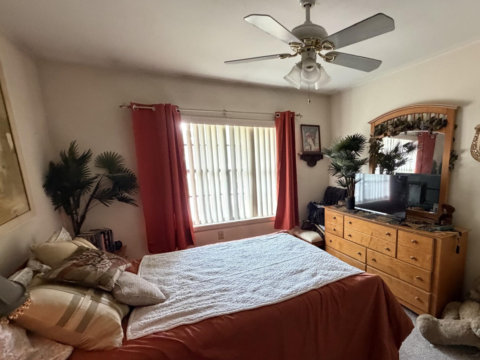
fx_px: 263
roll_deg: +1.3
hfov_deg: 82.8
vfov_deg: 68.3
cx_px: 304
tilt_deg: -10.3
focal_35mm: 19
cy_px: 208
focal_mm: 2.22
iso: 640
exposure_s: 1/60
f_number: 2.2
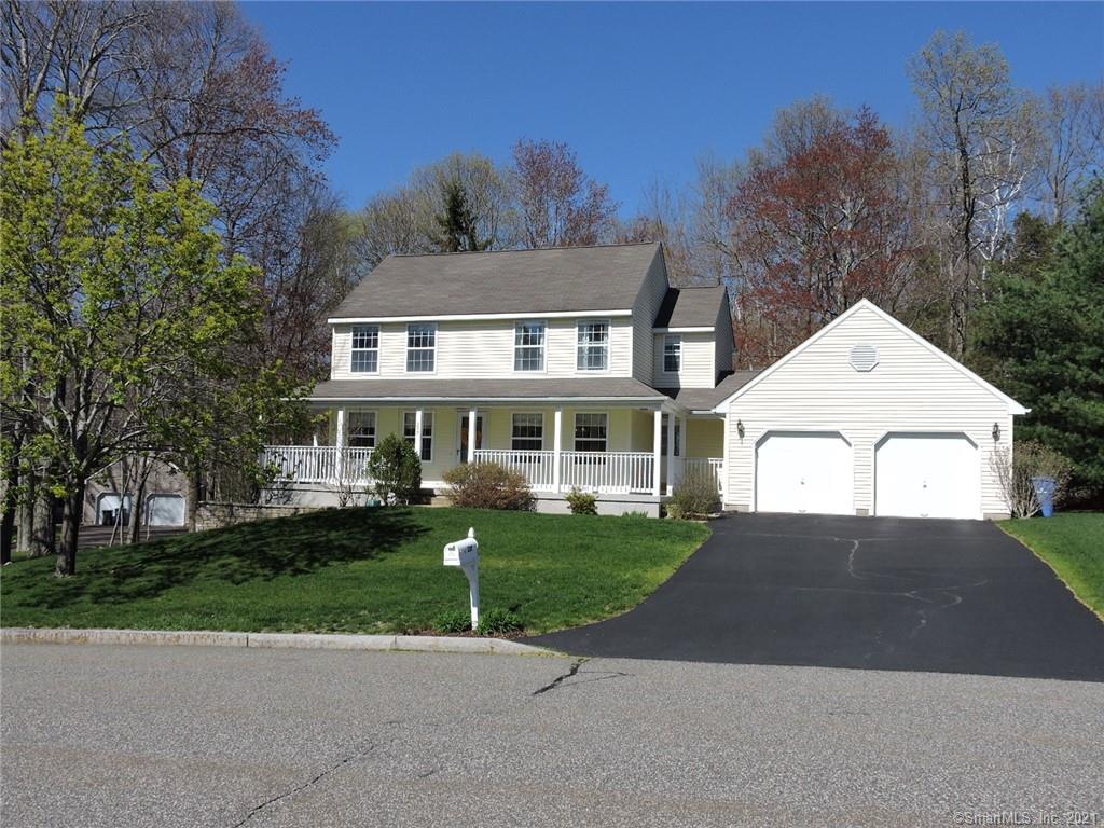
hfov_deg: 60.0
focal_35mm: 30
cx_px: 552
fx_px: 957
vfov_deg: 46.8
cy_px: 414
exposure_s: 1/1250
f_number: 4
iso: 100
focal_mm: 5.4
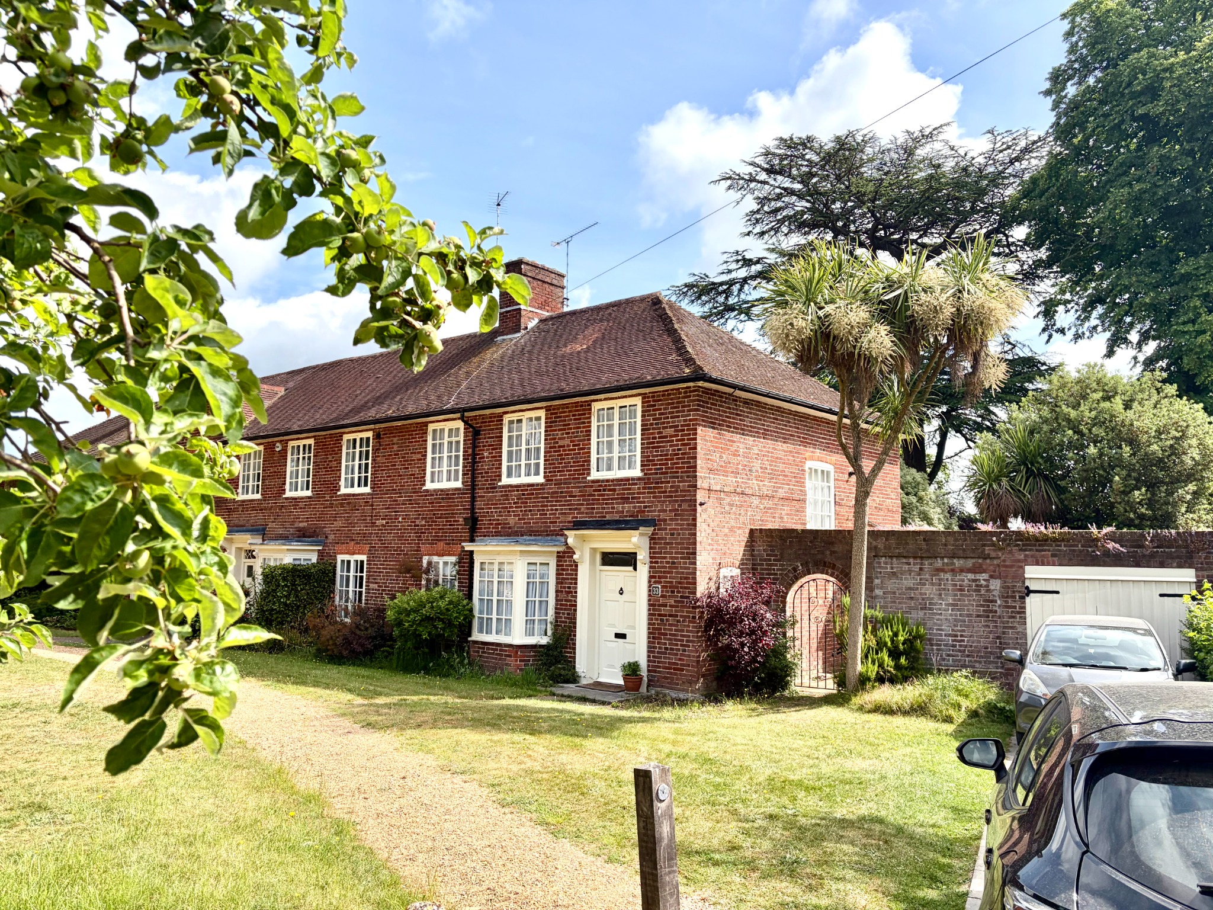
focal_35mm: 26
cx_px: 606
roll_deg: -1.6
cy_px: 455
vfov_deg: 53.1
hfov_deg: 67.3
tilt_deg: +6.4
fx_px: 911
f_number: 1.6
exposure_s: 1/2639
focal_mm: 5.96
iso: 50
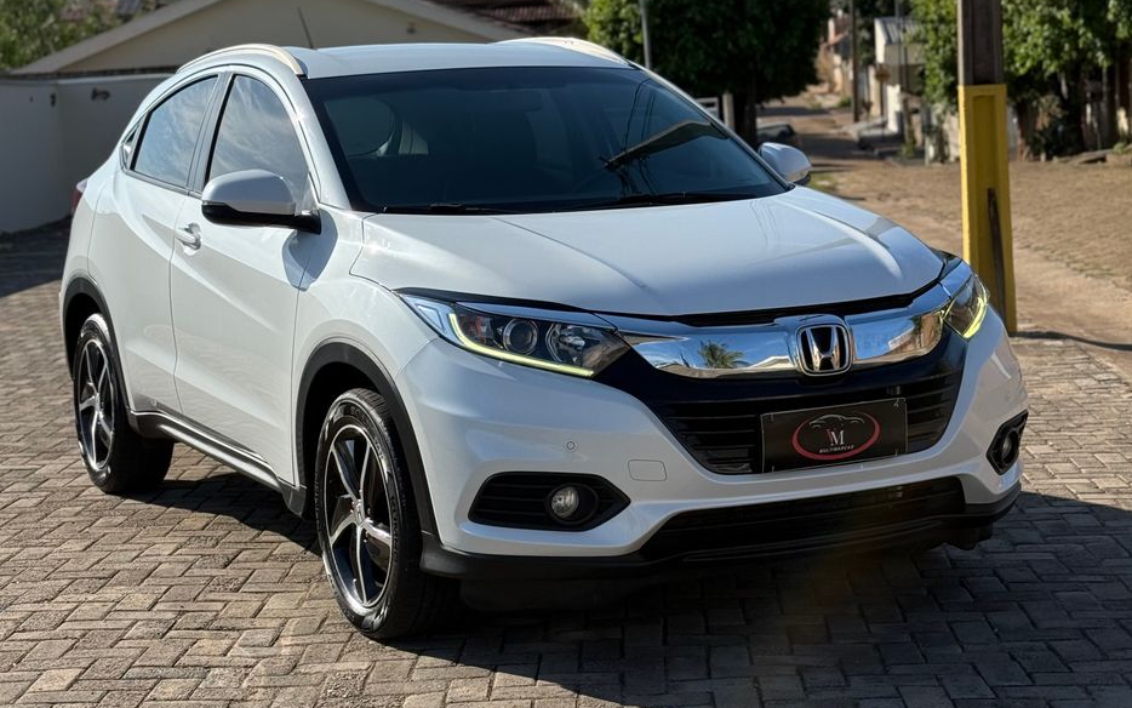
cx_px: 557
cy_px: 307
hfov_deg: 38.9
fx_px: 1604
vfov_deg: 24.9
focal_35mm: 52
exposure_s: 1/4878
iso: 100
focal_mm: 6.76
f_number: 1.78
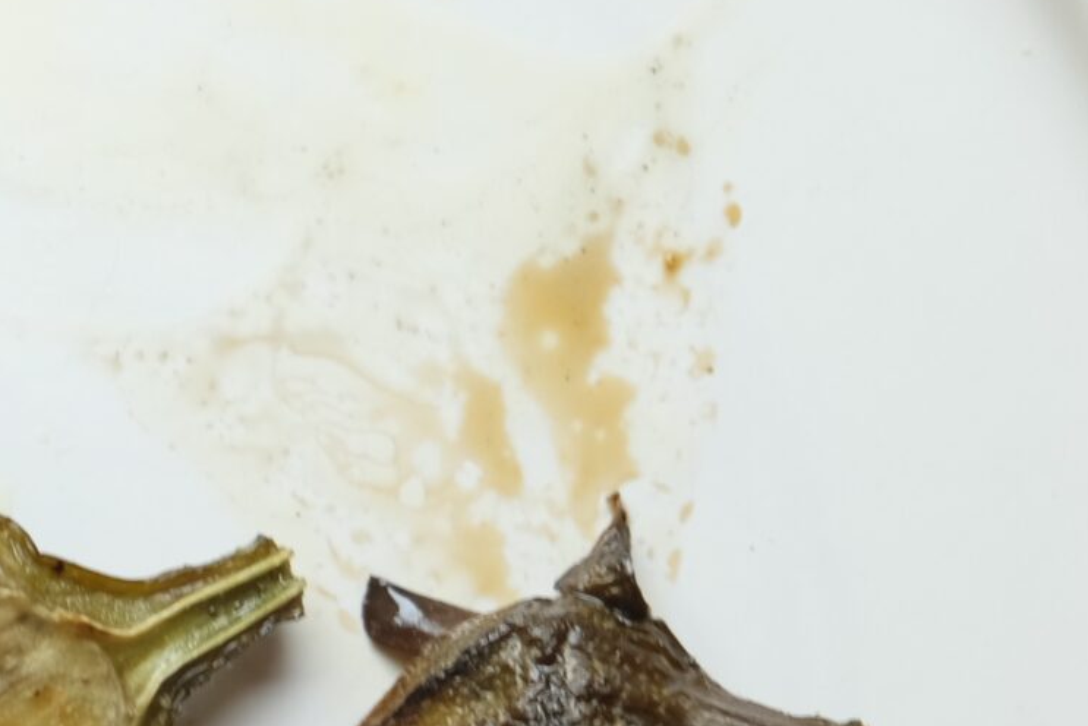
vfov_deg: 8.7
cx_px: -542
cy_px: 924
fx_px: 4686
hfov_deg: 12.6
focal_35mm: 155
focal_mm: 30.2
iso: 200
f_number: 3.6
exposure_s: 1/60
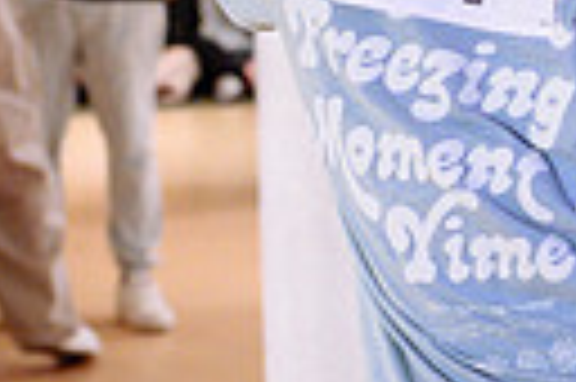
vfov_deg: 7.2
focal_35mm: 190
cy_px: 252
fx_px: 3036
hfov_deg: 10.6
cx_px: 778
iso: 1250
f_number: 2
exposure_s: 1/320
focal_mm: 28
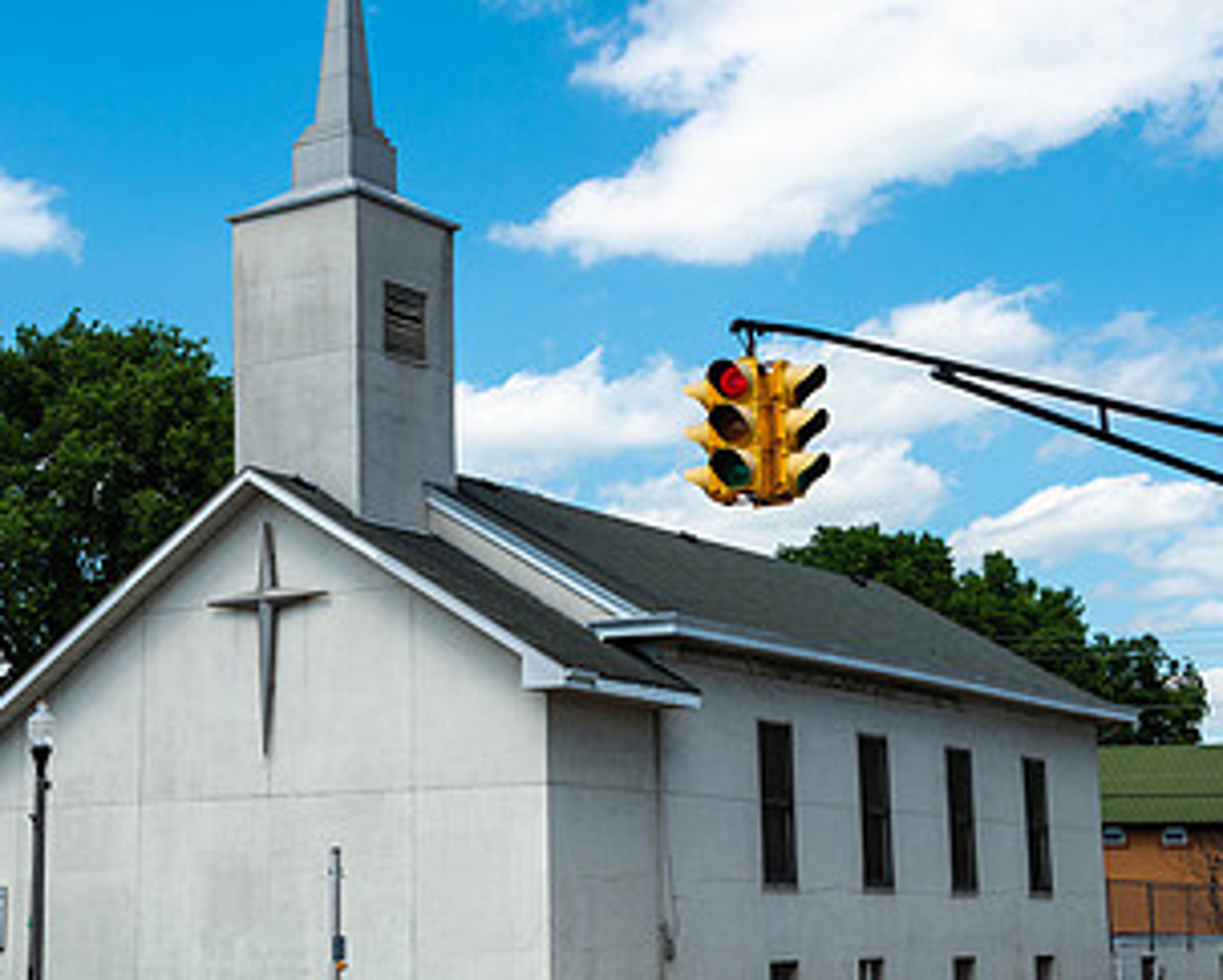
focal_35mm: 63
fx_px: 2282
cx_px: 421
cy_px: 468
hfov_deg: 29.8
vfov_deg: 24.2
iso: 100
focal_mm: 35
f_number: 9
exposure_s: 1/320
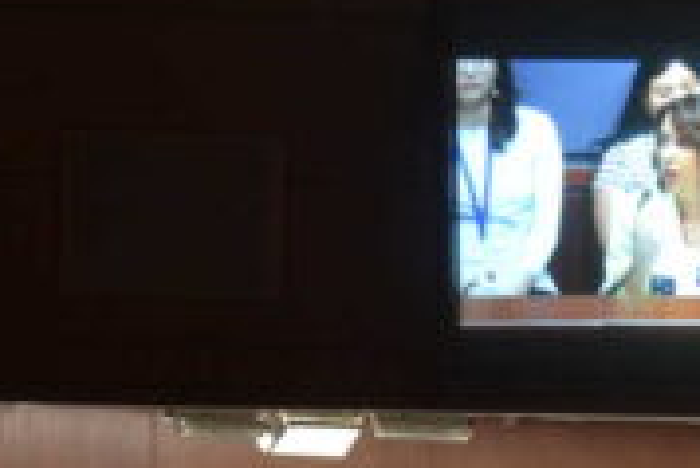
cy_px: 728
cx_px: 672
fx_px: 2854
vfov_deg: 9.1
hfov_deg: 13.8
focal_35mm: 147
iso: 720
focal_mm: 29
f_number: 4.5
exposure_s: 1/15
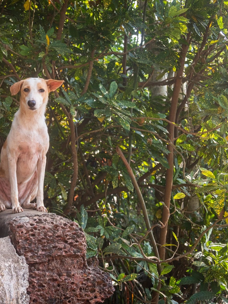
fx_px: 448
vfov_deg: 37.5
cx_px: 9
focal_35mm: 51
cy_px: 151
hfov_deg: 27.2
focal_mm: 23.3
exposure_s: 1/220
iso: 200
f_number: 3.2
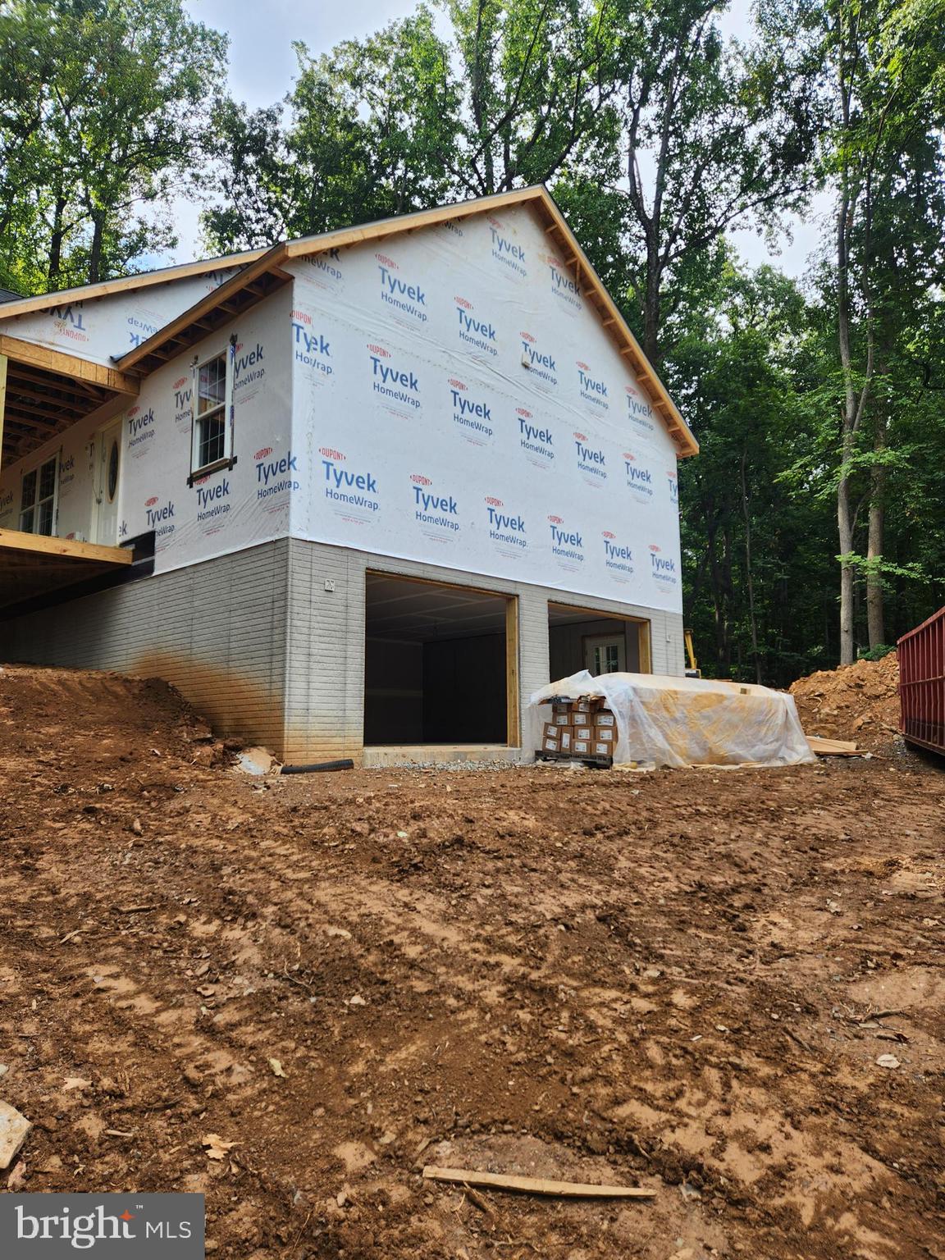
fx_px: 837
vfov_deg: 73.9
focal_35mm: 23
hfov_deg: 58.9
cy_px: 630
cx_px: 472
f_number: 1.8
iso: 20
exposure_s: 1/307
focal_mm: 5.4
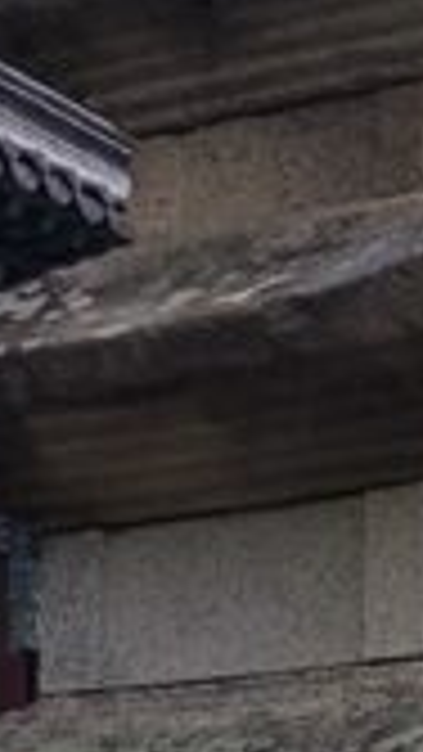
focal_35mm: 187
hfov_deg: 6.5
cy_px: 991
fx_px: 3727
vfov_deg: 11.2
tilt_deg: +6.8
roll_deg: -0.8
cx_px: 320
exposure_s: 1/833
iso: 20
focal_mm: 3.99
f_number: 1.8
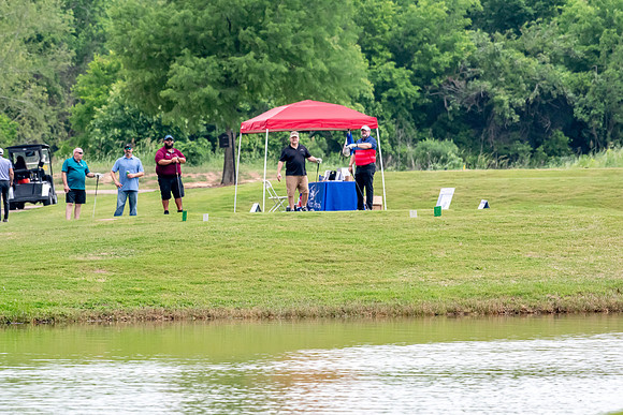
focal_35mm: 435
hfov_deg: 4.7
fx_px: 7529
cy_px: 208
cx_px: 312
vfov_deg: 3.2
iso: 2000
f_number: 5.6
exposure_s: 1/2000
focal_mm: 290
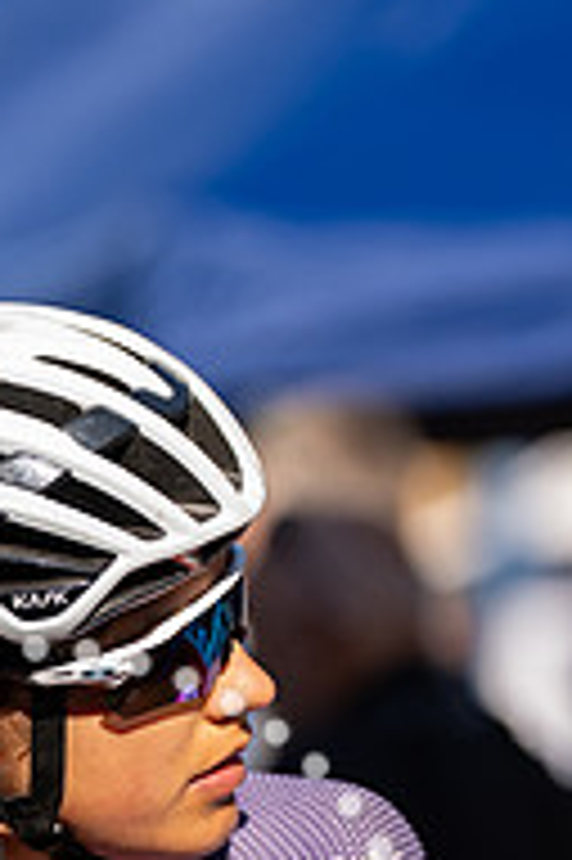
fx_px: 7592
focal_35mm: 318
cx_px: 113
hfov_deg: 4.3
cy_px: 675
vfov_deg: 6.5
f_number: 2.8
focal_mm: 135
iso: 100
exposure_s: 1/1000
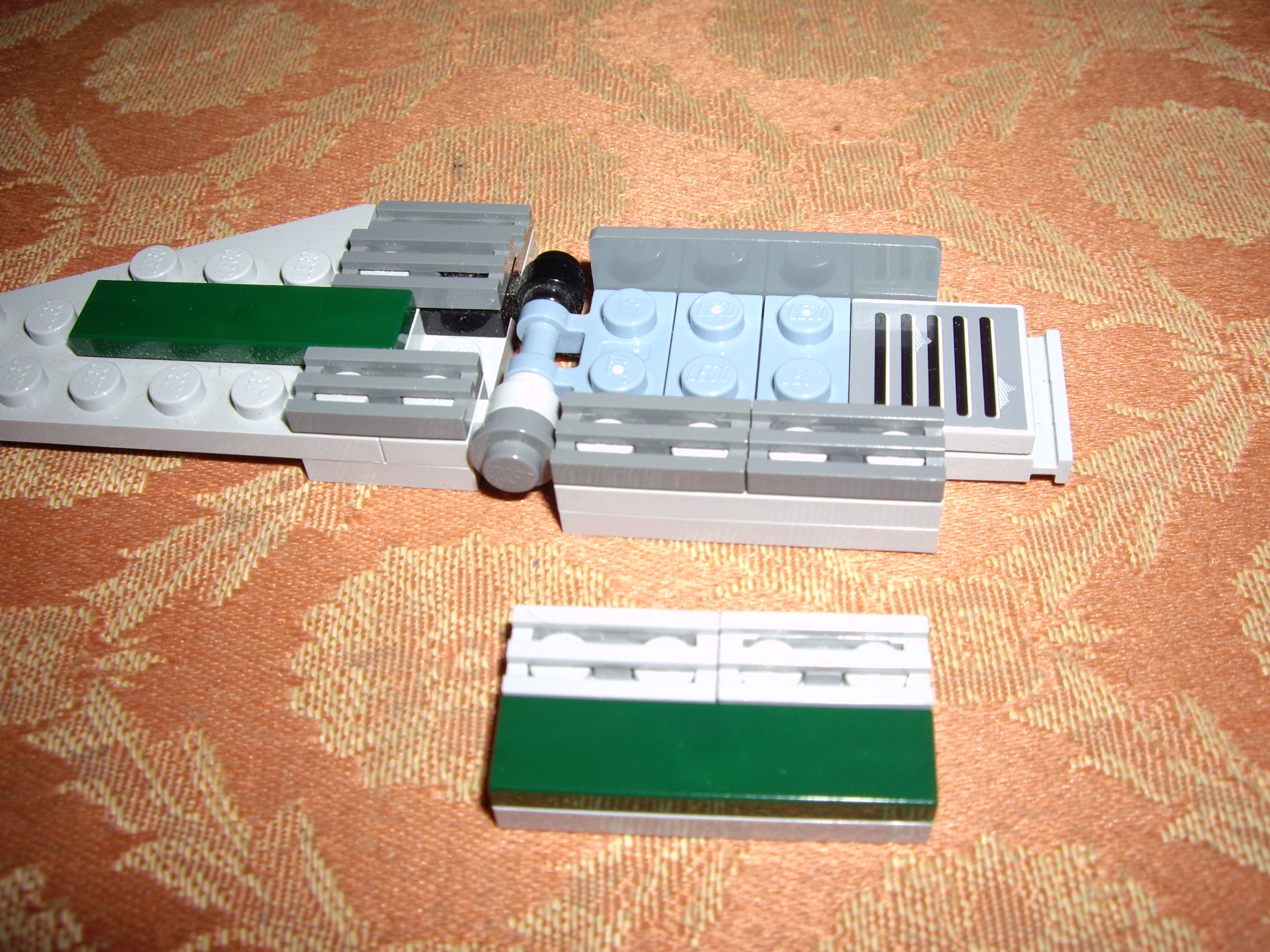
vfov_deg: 37.7
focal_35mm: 38
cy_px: 476
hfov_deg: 49.0
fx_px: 1394
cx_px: 635
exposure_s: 1/40
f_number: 4.3
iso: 64
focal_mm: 6.2
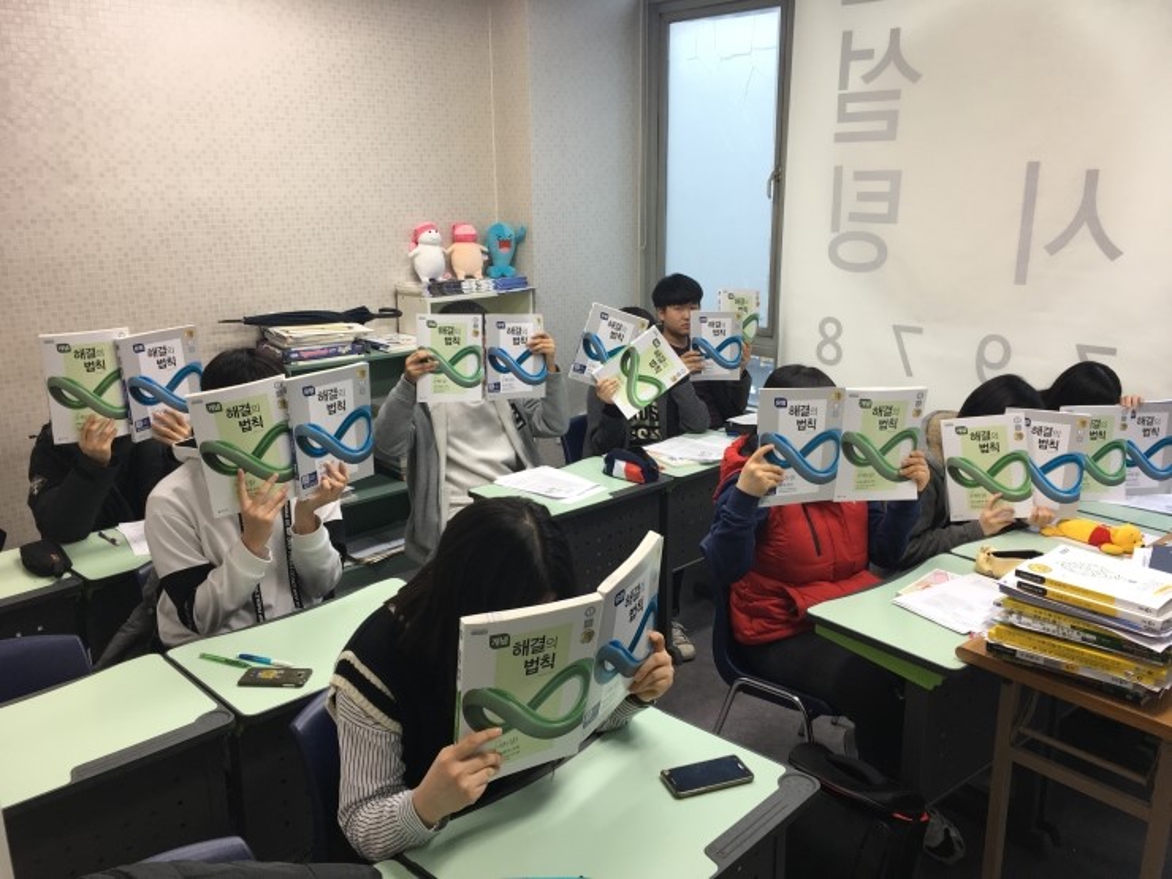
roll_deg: +0.2
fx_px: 982
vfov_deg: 48.2
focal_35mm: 29
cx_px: 586
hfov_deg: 61.7
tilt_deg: -14.9
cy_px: 440
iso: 40
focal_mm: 4.15
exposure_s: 1/30
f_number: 2.2
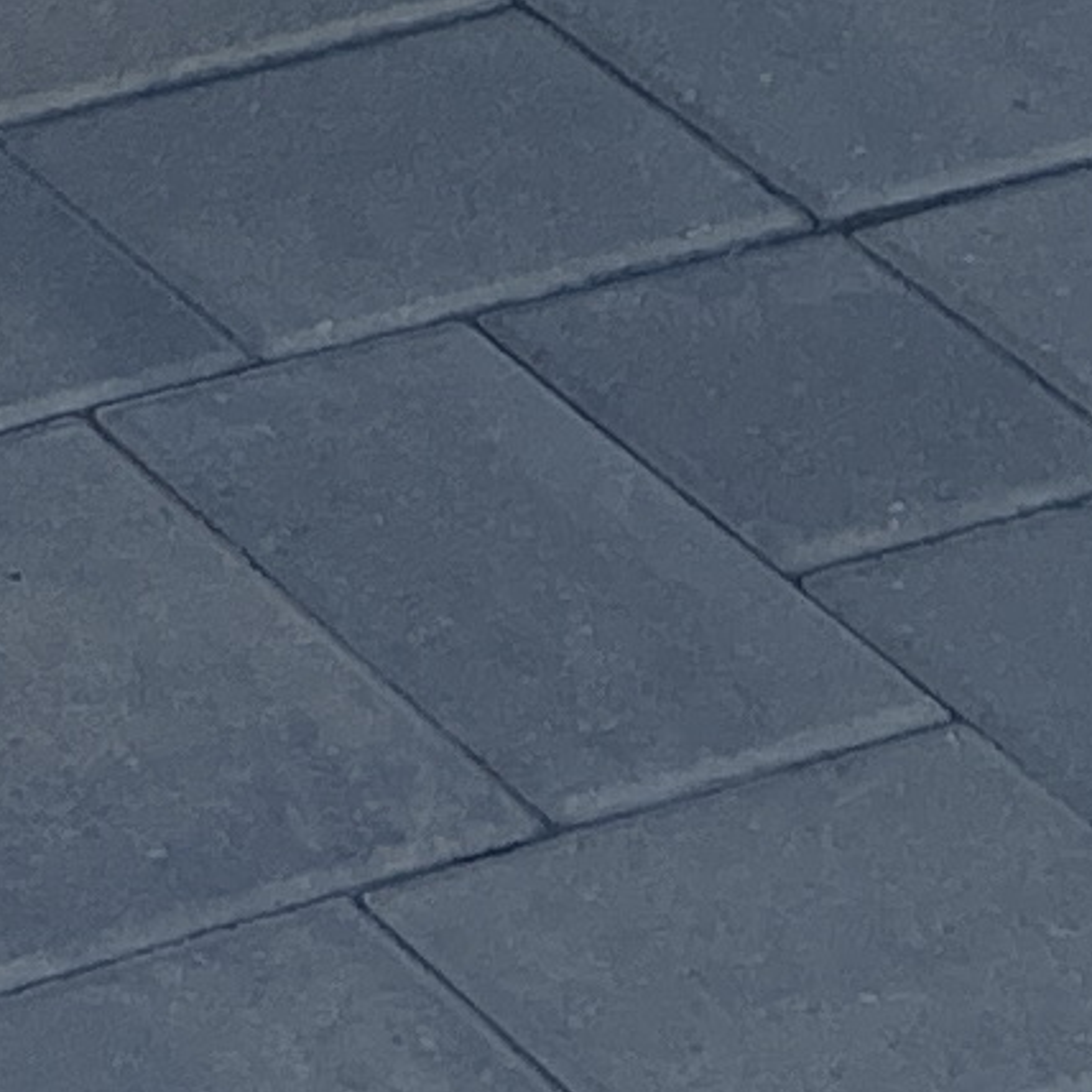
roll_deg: -0.3
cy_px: -2357
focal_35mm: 208
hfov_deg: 7.7
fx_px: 7424
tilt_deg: -5.0
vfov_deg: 7.3
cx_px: -1730
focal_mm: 5.1
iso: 32
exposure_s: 1/1152
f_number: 1.6
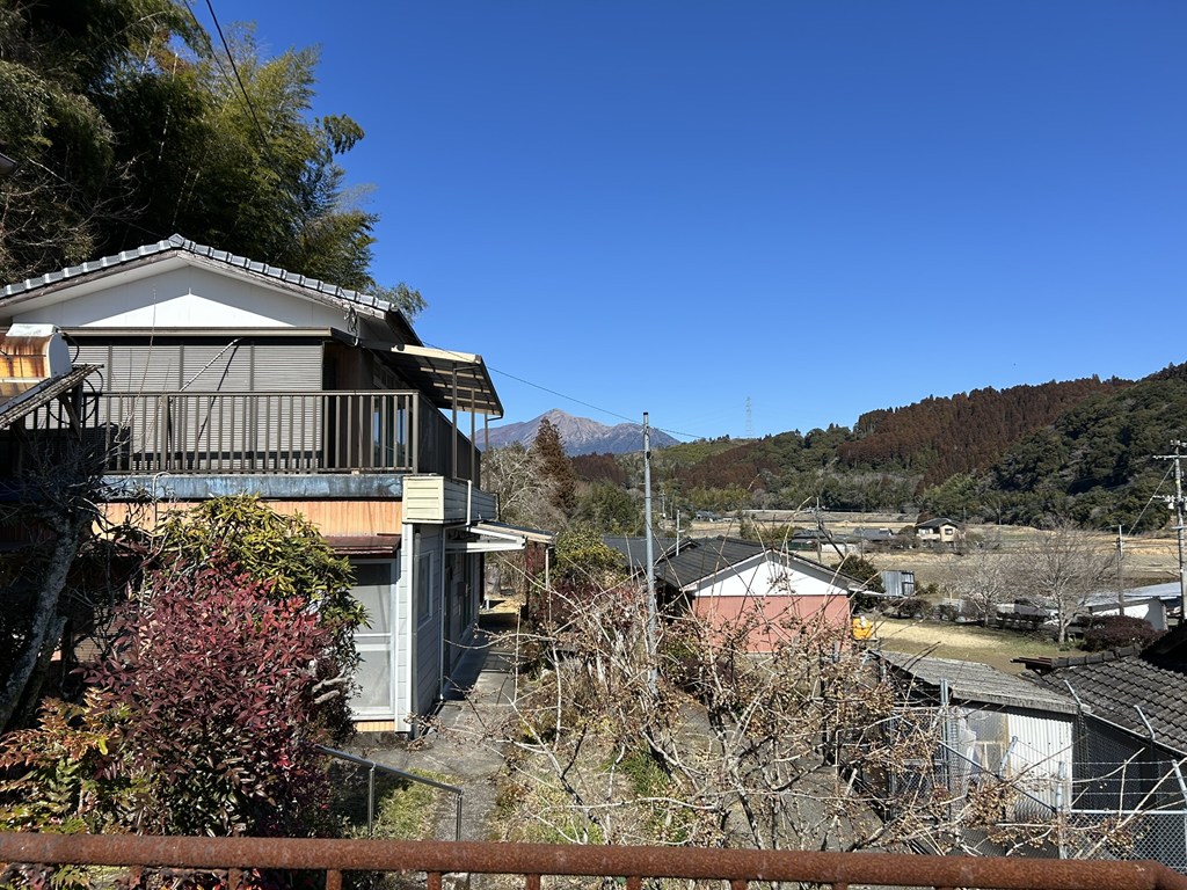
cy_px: 445
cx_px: 594
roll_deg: +0.4
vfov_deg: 53.1
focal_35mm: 26
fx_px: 892
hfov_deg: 67.3
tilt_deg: +2.9
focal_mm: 5.7
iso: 50
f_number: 1.5
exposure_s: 1/4115
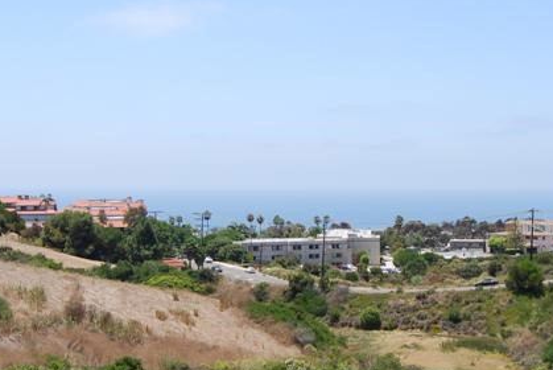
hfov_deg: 30.4
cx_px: 317
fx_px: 1014
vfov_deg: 20.6
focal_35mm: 66
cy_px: 194
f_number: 8
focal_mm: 18
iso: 100
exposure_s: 1/250
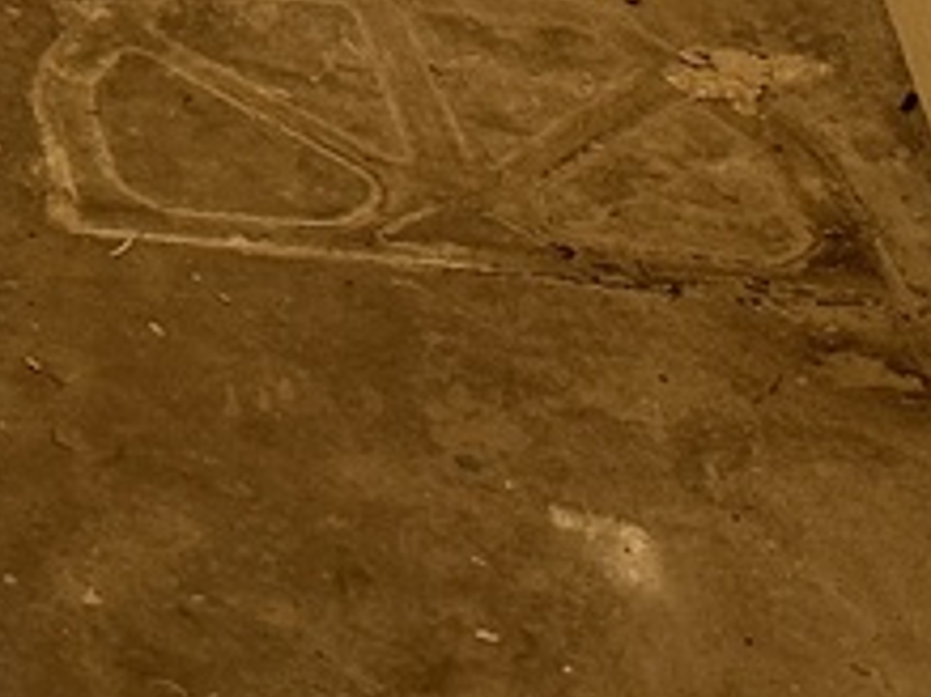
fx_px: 4247
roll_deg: -0.6
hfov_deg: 10.6
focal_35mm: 158
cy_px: -1148
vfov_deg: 8.4
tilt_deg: -16.7
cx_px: -1377
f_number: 1.78
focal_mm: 6.86
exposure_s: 1/60
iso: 125
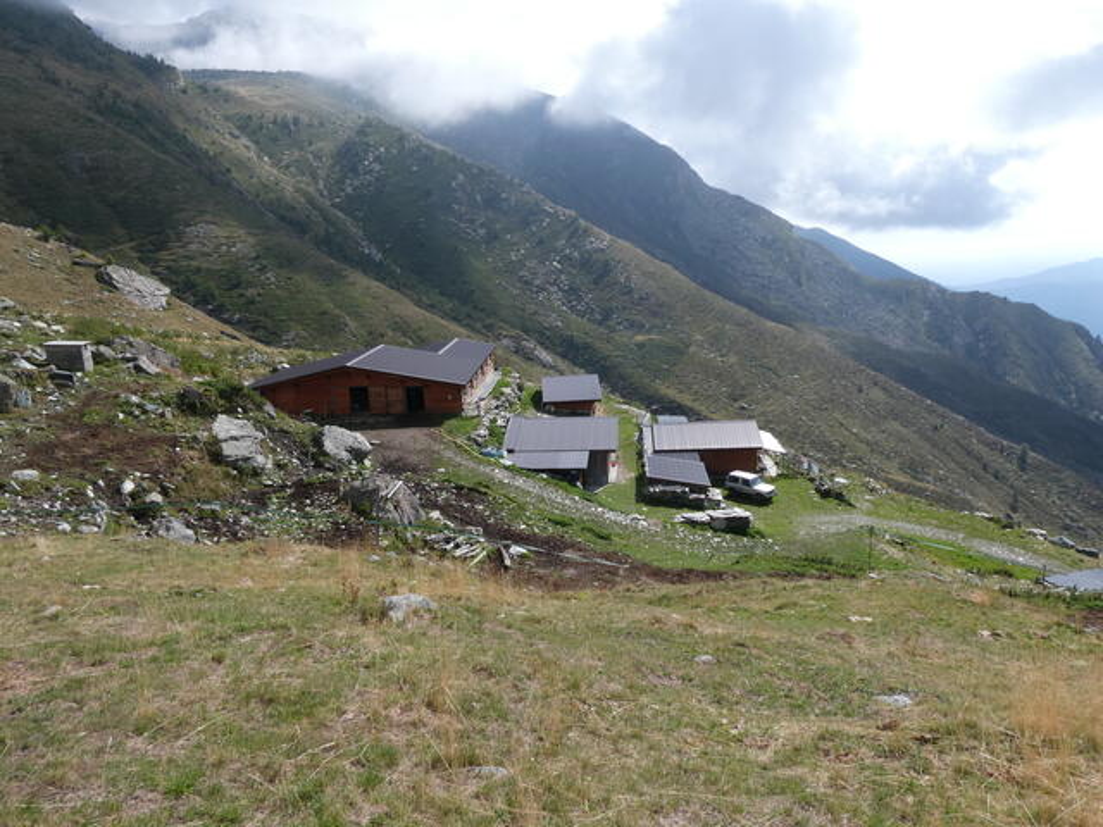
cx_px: 552
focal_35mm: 24
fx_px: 765
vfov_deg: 56.8
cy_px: 414
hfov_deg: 71.6
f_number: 4.5
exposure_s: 1/500
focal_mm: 4.3
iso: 80
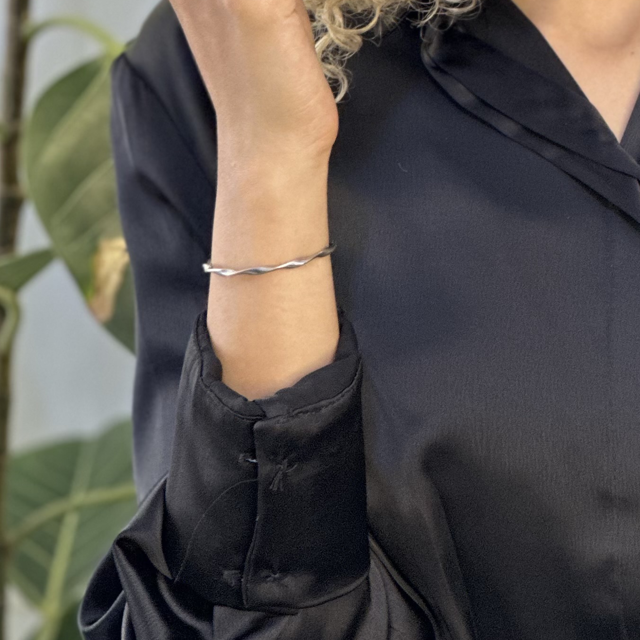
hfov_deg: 8.5
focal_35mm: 203
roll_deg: -1.2
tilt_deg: -7.0
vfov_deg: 8.5
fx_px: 4246
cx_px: 708
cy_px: -166
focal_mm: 9
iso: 125
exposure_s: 1/33
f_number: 2.8
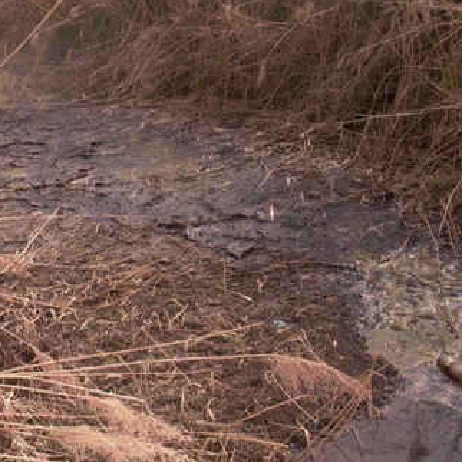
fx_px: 876
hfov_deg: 28.2
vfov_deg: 29.5
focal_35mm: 58
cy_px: 202
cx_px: 27
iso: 100
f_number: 5.35
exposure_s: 1/435
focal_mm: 7.13
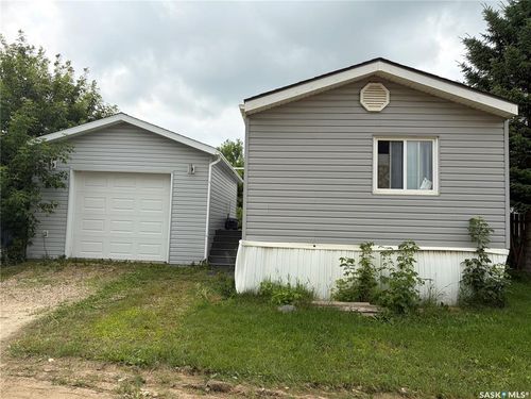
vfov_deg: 53.1
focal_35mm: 26
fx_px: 399
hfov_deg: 67.3
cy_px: 200
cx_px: 266
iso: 50
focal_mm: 5.96
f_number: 1.6
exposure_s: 1/2451
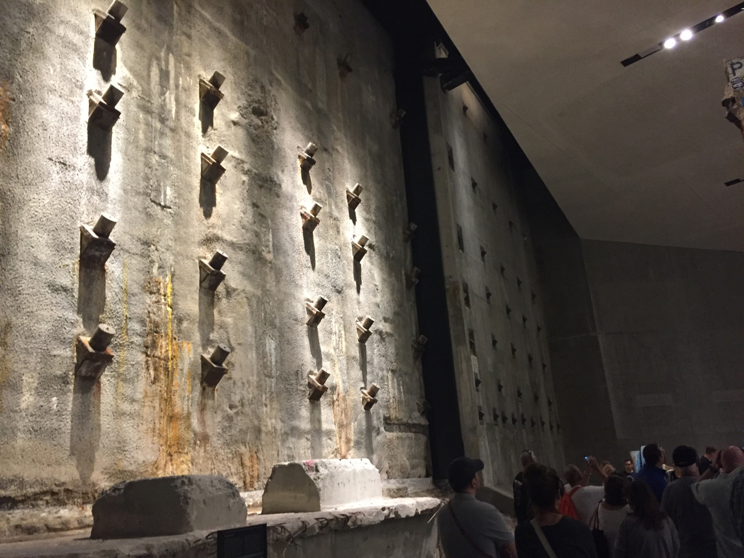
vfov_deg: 48.2
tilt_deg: +18.9
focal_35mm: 29
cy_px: 279
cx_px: 372
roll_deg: +3.6
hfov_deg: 61.7
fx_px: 623
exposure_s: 1/17
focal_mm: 4.15
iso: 250
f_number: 2.2
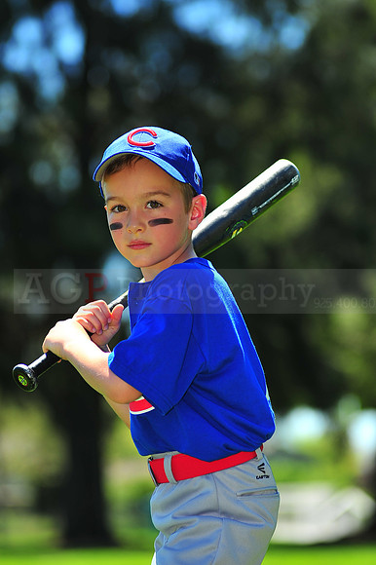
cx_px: 188
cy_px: 282
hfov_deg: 7.6
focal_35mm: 180
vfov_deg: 11.4
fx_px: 2823
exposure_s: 1/1000
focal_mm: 180
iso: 200
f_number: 5
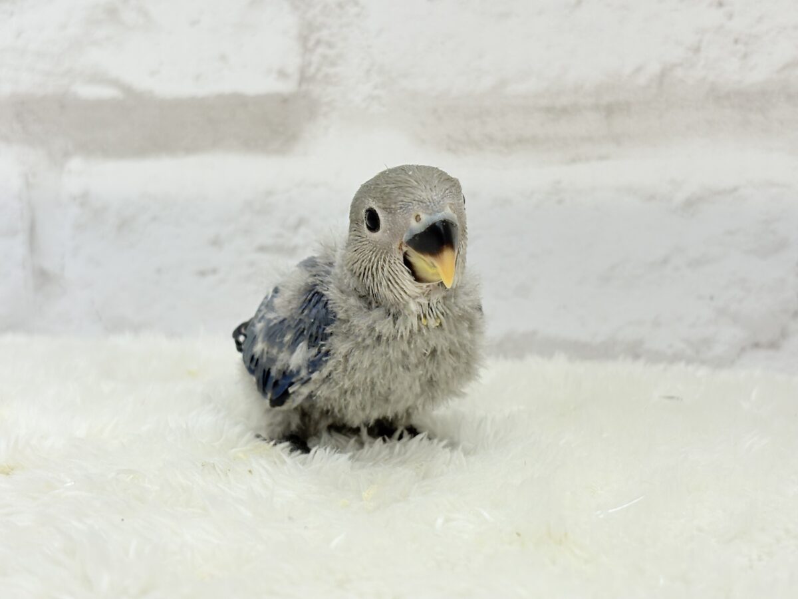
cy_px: 300
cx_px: 399
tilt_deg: -7.6
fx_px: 1199
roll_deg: +1.0
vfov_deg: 28.0
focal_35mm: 52
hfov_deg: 36.8
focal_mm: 5.96
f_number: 1.6
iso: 80
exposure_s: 1/100
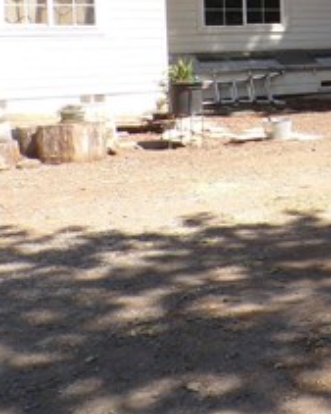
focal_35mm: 71
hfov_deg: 18.2
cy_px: 78
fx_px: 869
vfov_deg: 26.2
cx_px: 552
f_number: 4.4
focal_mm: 4.3
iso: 100
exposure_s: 1/200
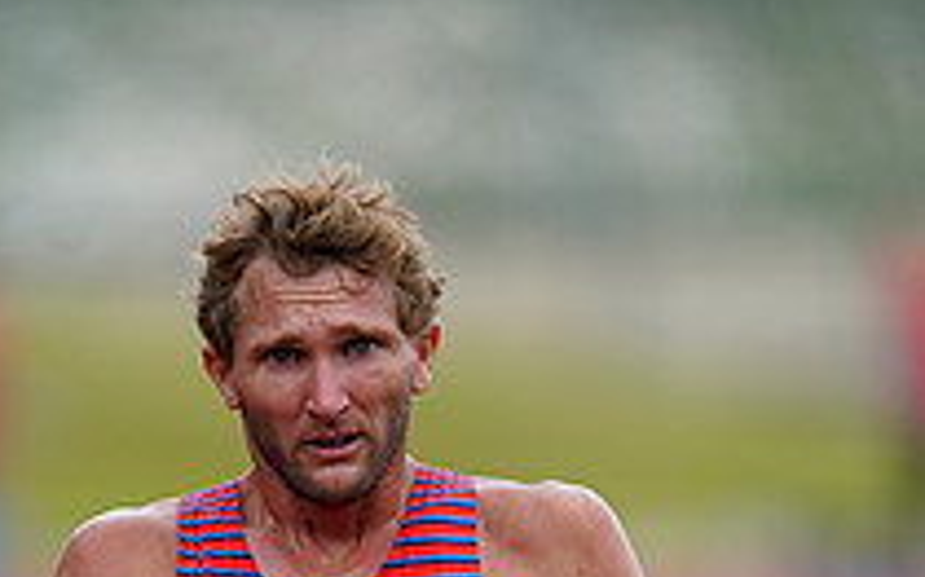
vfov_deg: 1.0
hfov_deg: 1.6
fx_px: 32981
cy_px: 956
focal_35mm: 1309
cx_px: 273
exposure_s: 1/640
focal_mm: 600
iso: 320
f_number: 4
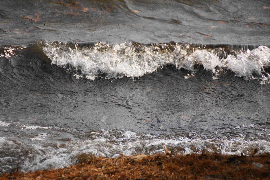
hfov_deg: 6.9
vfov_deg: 4.6
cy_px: 90
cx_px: 135
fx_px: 2250
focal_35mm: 300
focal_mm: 200
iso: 160
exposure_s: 1/320
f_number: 6.3
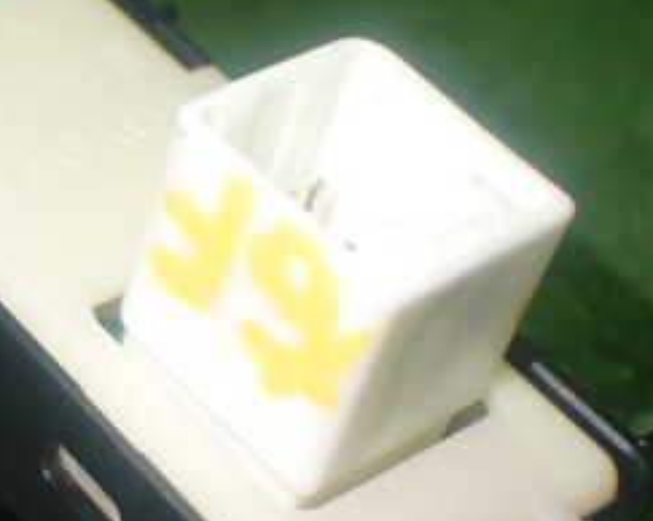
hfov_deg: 17.9
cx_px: 70
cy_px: 365
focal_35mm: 106
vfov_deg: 14.5
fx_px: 2047
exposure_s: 1/40
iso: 400
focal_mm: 7.84
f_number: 2.9
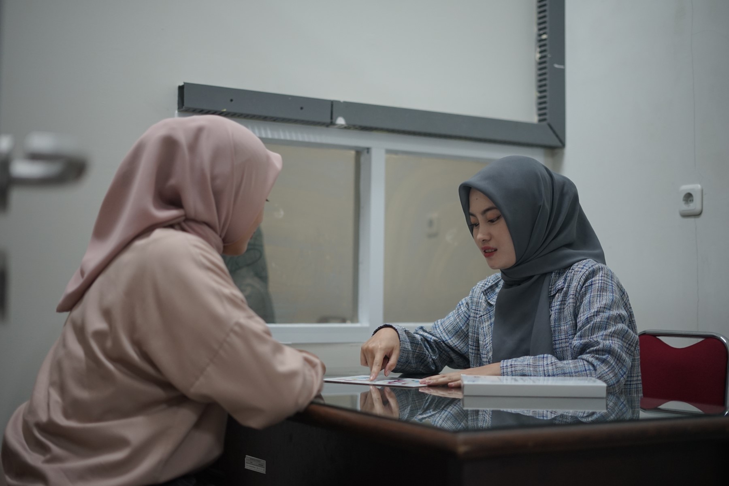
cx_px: 364
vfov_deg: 27.0
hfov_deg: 39.6
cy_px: 243
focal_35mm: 50
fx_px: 1012
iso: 640
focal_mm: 50
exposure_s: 1/100
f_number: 1.8
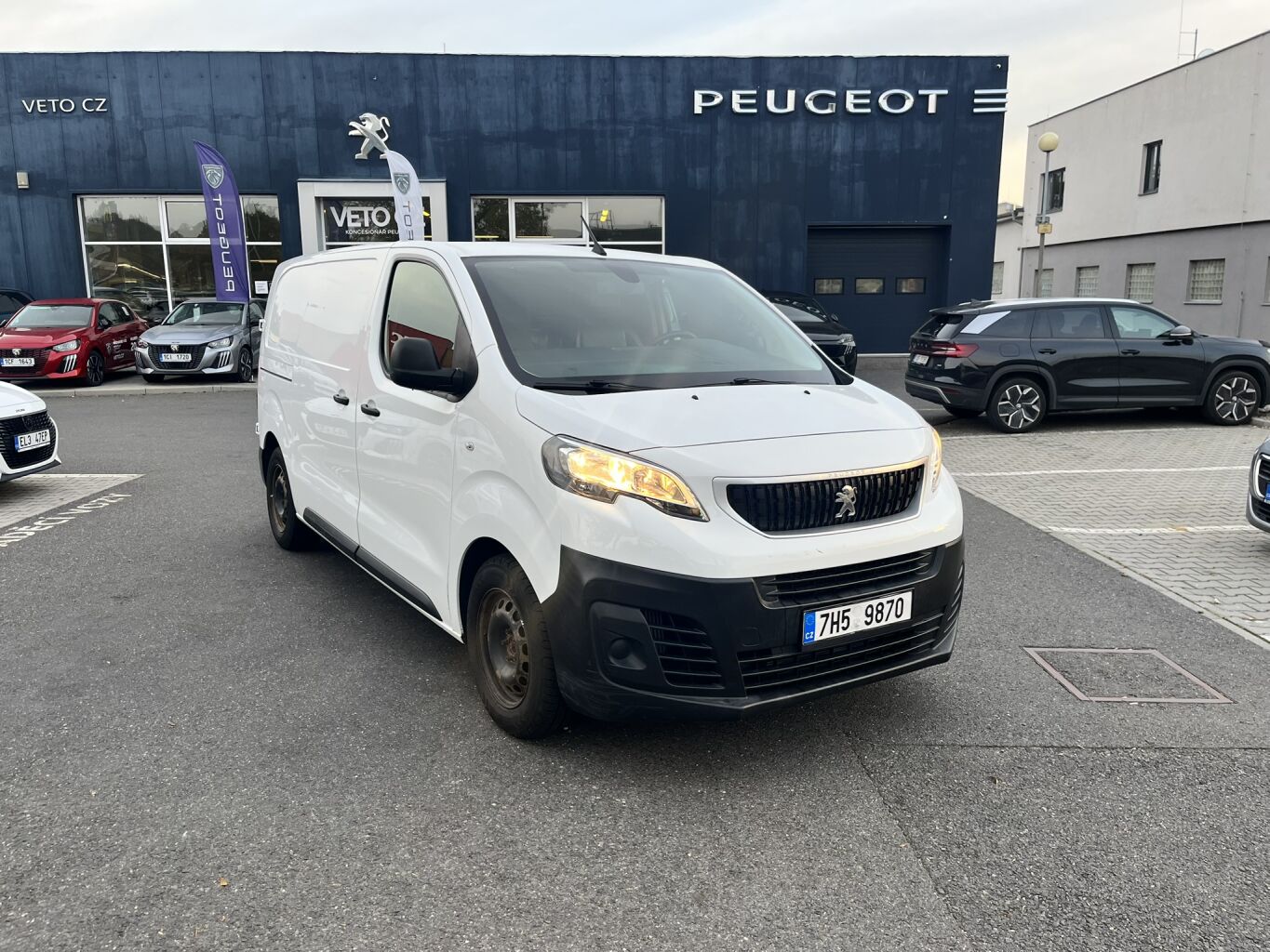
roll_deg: -0.3
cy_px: 476
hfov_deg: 67.3
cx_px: 635
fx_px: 954
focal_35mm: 26
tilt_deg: -12.4
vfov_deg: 53.1
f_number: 1.6
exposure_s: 1/121
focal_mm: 5.1
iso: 32
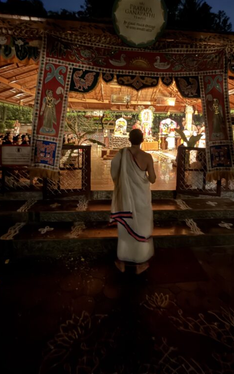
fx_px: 204
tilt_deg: +1.3
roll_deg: -2.2
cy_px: 131
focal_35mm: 20
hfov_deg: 59.3
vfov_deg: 82.8
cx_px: 136
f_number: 2.2
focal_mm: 2.22
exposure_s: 1/4
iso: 1600
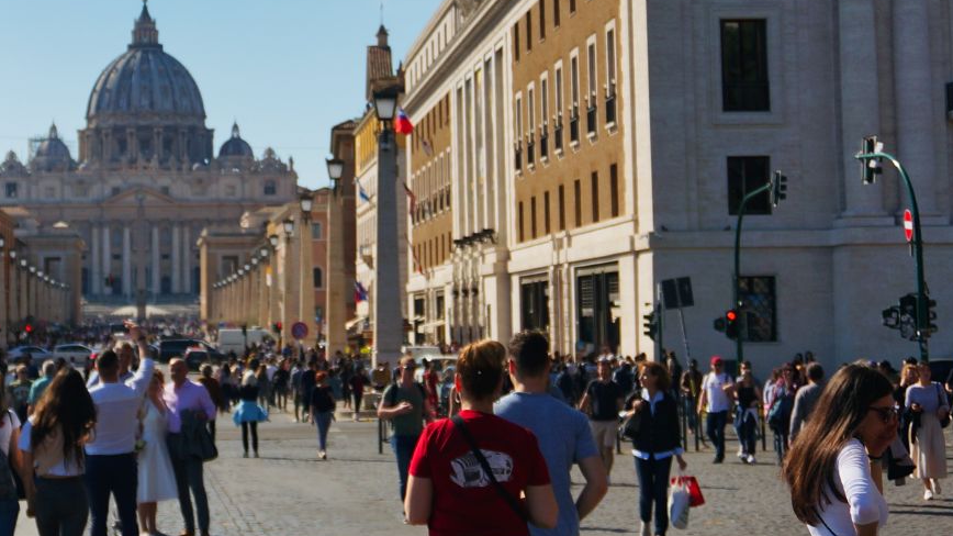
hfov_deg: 24.8
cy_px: 76
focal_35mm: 84
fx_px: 2122
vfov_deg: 14.3
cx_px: 158
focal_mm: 29
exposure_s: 1/1600
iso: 100
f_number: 4.5
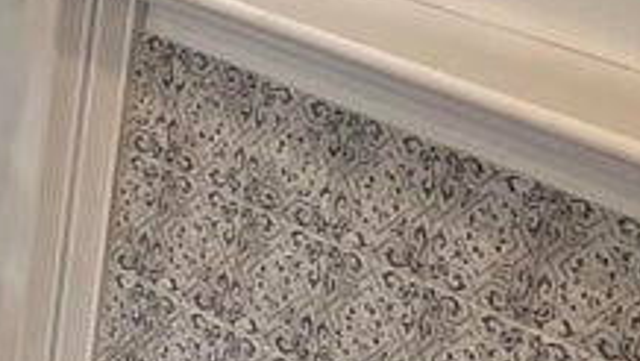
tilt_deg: -11.7
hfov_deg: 9.5
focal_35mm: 177
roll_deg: -0.5
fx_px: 3006
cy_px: -21
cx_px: -1270
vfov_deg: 6.8
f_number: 1.6
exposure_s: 1/122
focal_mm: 5.1
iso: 32
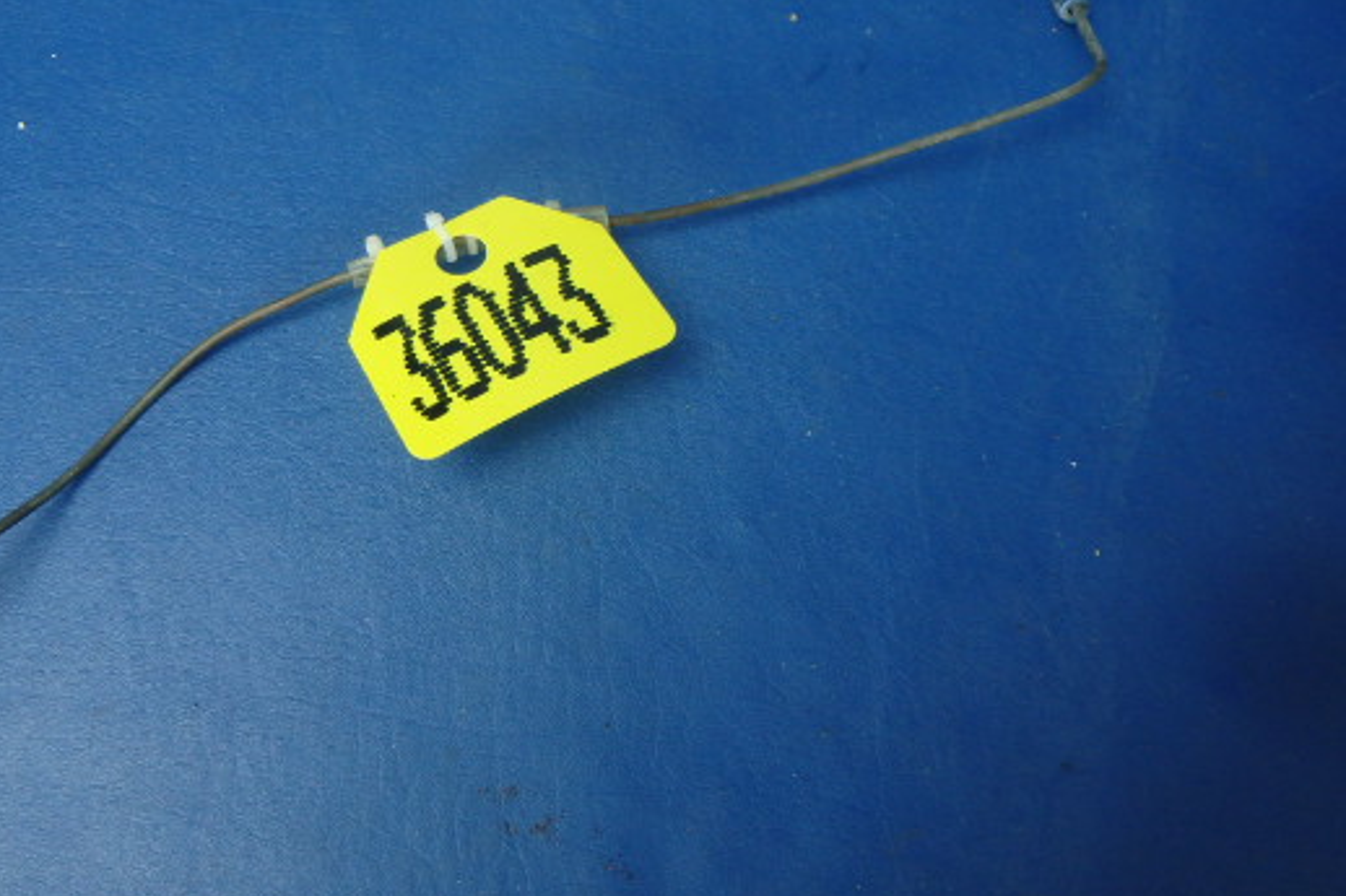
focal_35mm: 36
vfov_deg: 36.7
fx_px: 1345
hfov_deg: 52.7
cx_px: 520
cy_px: 351
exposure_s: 1/40
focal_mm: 5
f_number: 3.9
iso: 200
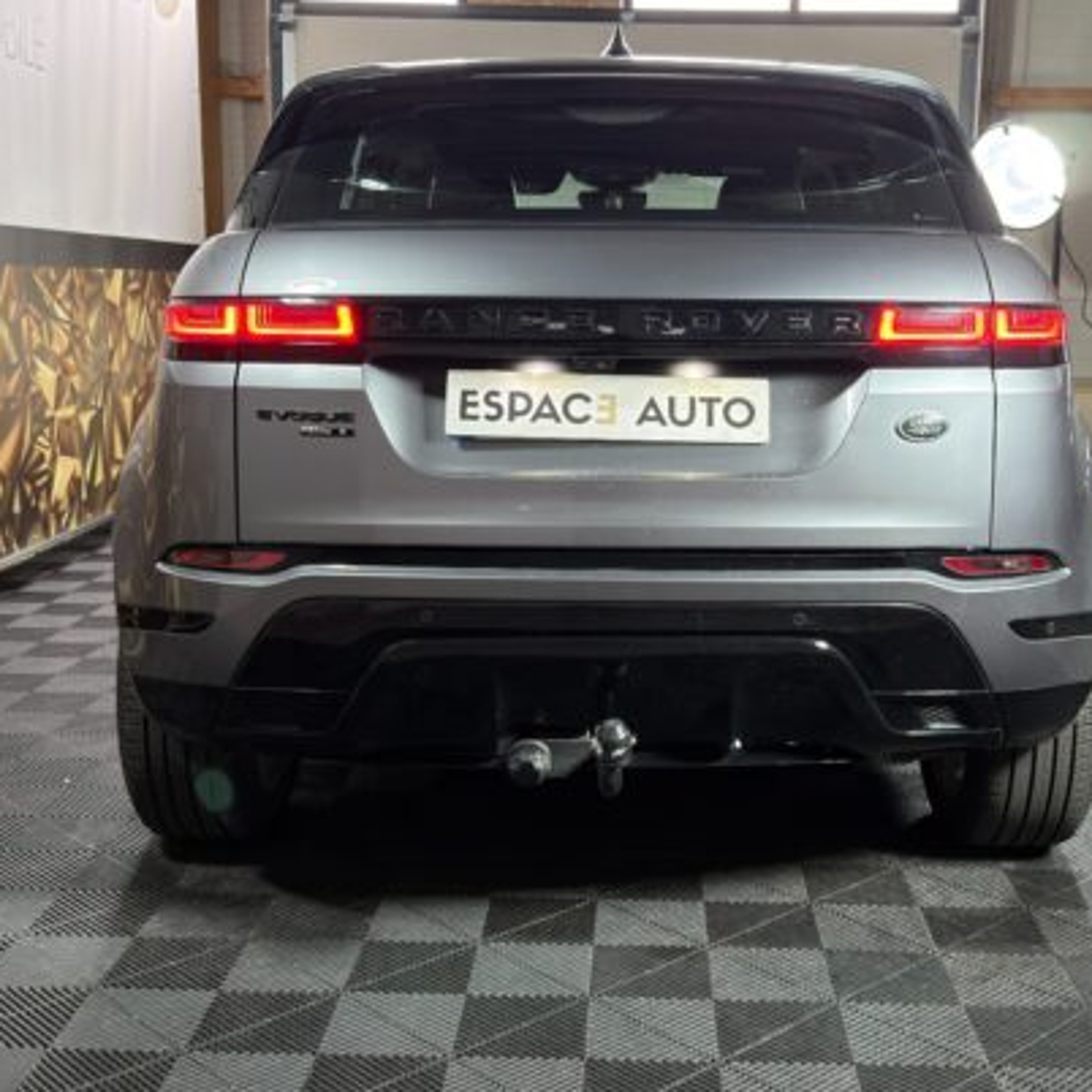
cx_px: 614
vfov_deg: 37.5
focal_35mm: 45
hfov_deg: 37.5
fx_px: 1606
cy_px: 471
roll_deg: -1.2
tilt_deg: -7.4
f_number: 1.78
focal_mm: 6.76
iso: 250
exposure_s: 1/50
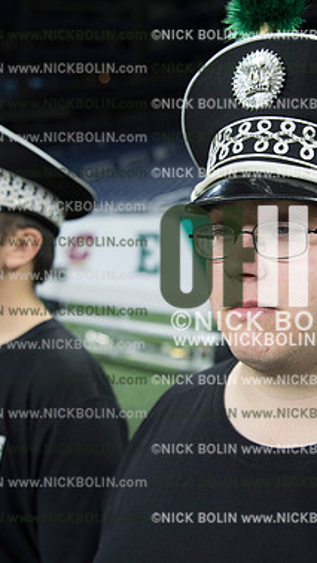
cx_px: 265
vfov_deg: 45.5
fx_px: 672
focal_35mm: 45
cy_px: 276
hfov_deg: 26.0
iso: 800
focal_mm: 28
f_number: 3.2
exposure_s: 1/500
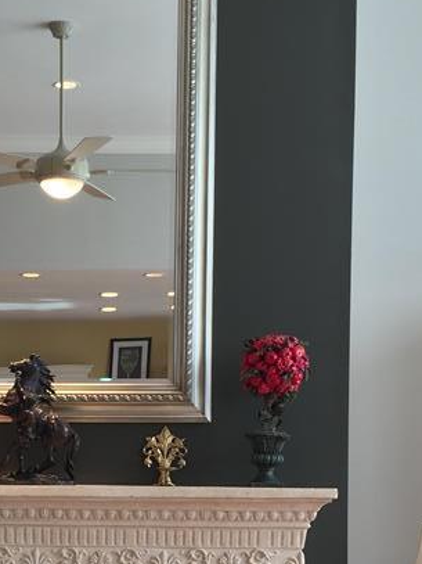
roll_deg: -1.4
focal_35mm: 73
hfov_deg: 19.7
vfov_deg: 25.9
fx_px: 1187
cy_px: 492
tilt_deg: -2.4
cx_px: 18
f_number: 2.2
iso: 32
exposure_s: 1/40
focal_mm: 4.15
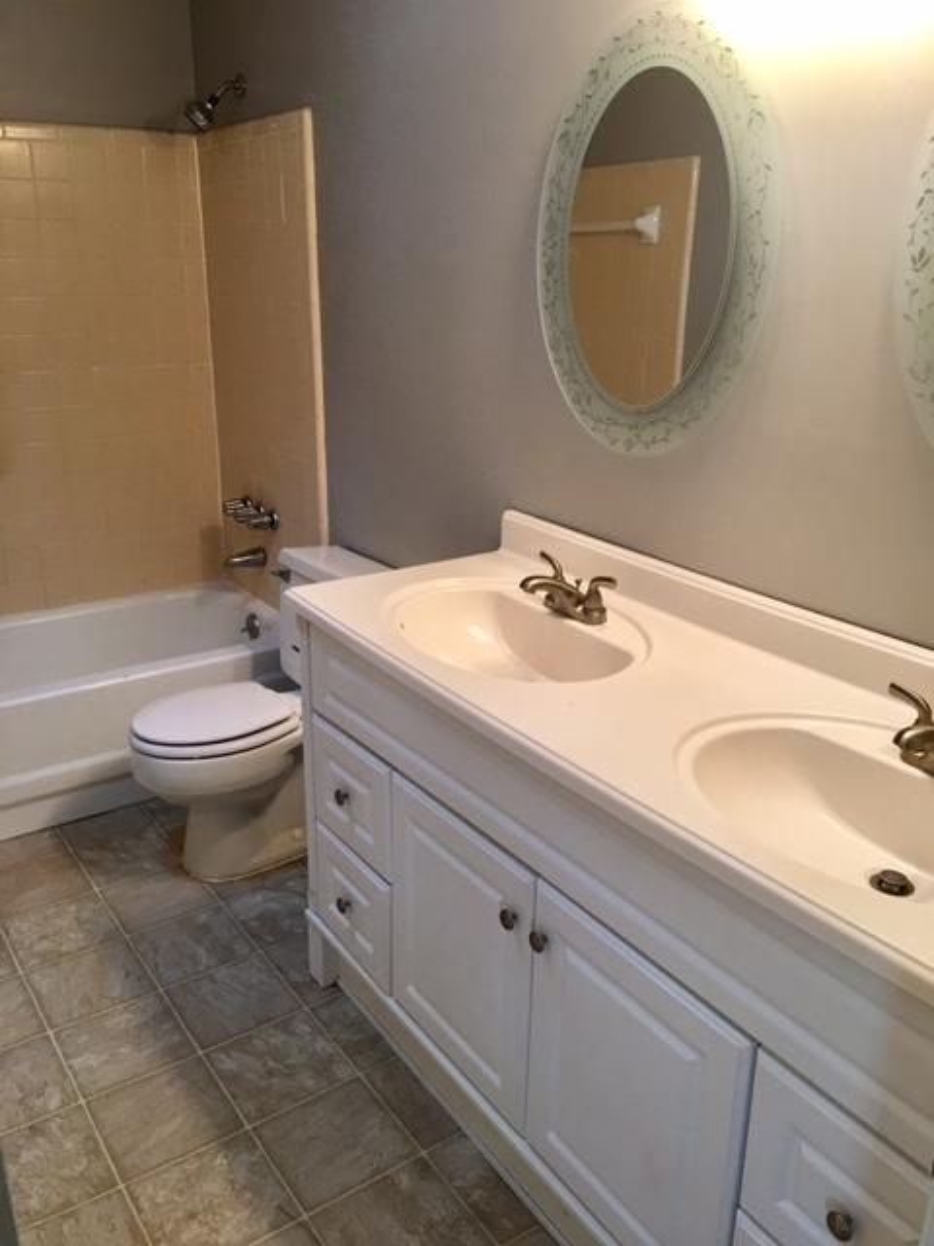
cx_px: 467
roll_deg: -1.1
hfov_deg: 48.2
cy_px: 623
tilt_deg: -17.6
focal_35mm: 29
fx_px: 1043
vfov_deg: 61.7
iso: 32
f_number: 2.2
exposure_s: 1/17
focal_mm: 4.15
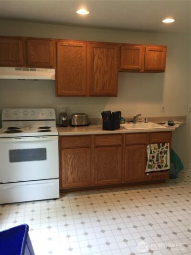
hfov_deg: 48.2
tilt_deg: -9.1
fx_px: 213
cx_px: 96
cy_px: 128
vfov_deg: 61.6
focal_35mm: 29
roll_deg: +0.0
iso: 32
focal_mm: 4.15
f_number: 2.2
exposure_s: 1/30
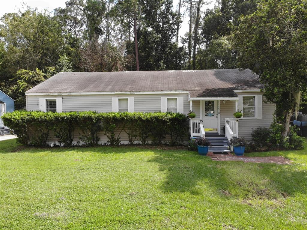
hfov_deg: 71.6
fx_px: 213
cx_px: 154
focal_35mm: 24
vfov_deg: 56.8
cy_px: 115
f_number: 2.8
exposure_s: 1/408
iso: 101
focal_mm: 4.5
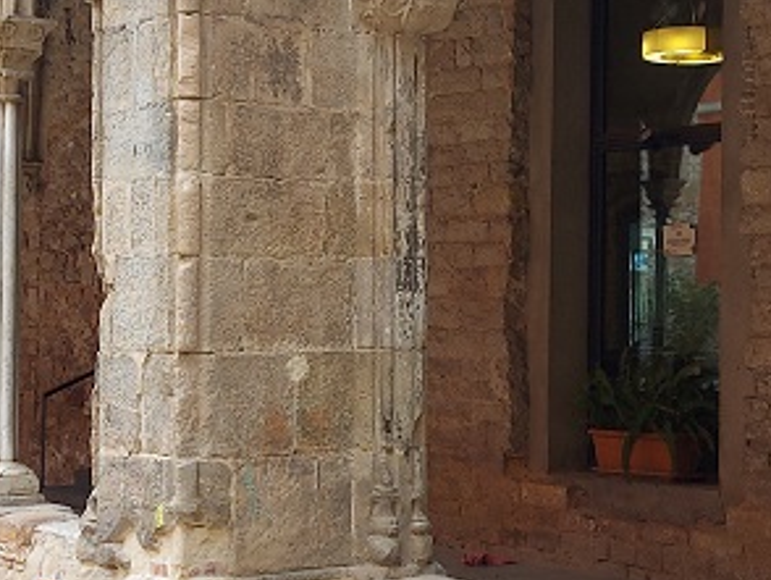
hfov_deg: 23.5
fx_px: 1850
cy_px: 227
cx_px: 438
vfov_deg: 17.8
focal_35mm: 83
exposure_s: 1/100
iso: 40
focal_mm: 5.23
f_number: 1.8
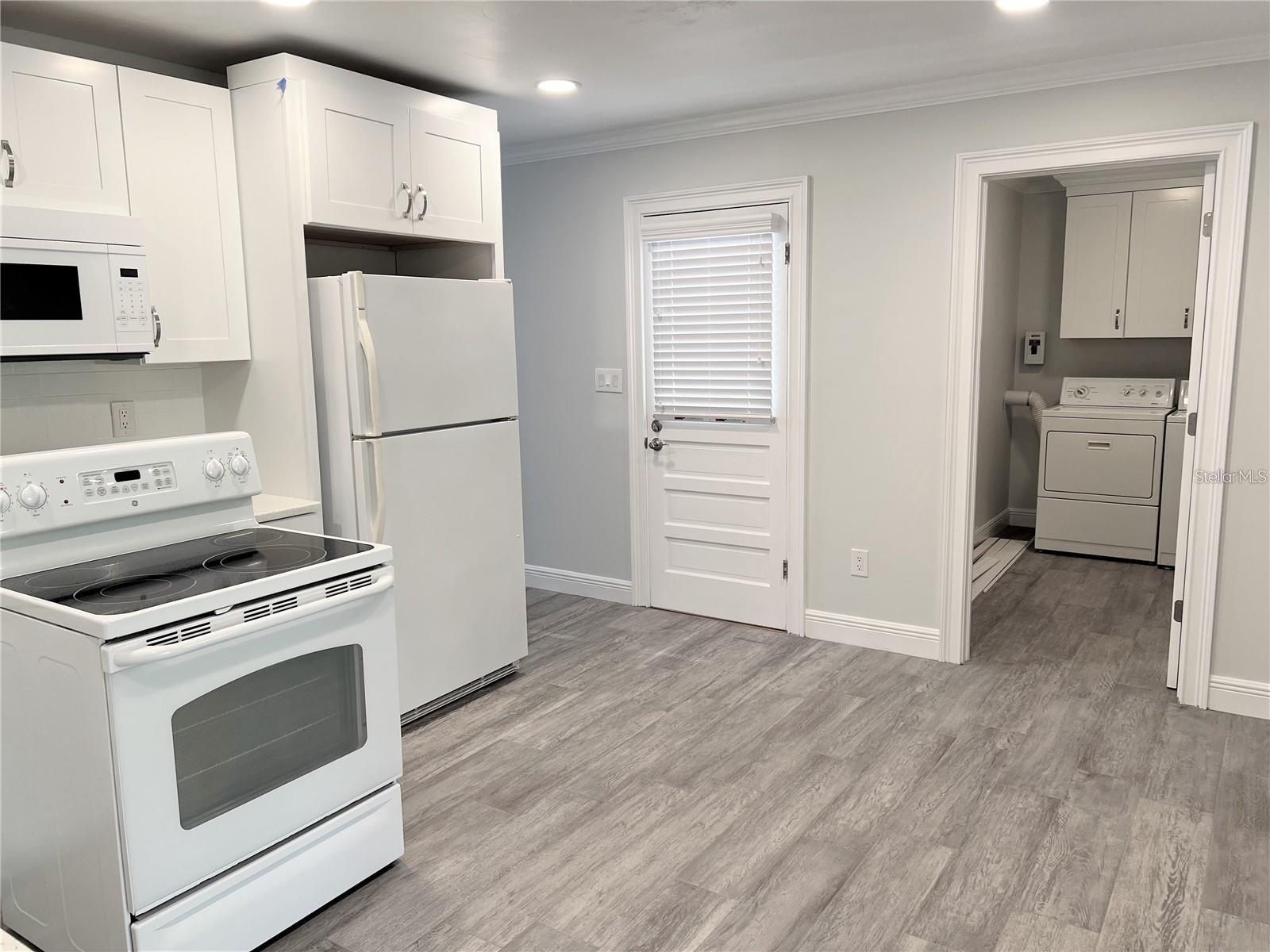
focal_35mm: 26
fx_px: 954
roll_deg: +0.9
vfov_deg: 53.1
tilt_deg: -9.4
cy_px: 476
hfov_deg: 67.3
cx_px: 635
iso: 64
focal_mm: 5.7
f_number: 1.5
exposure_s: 1/120
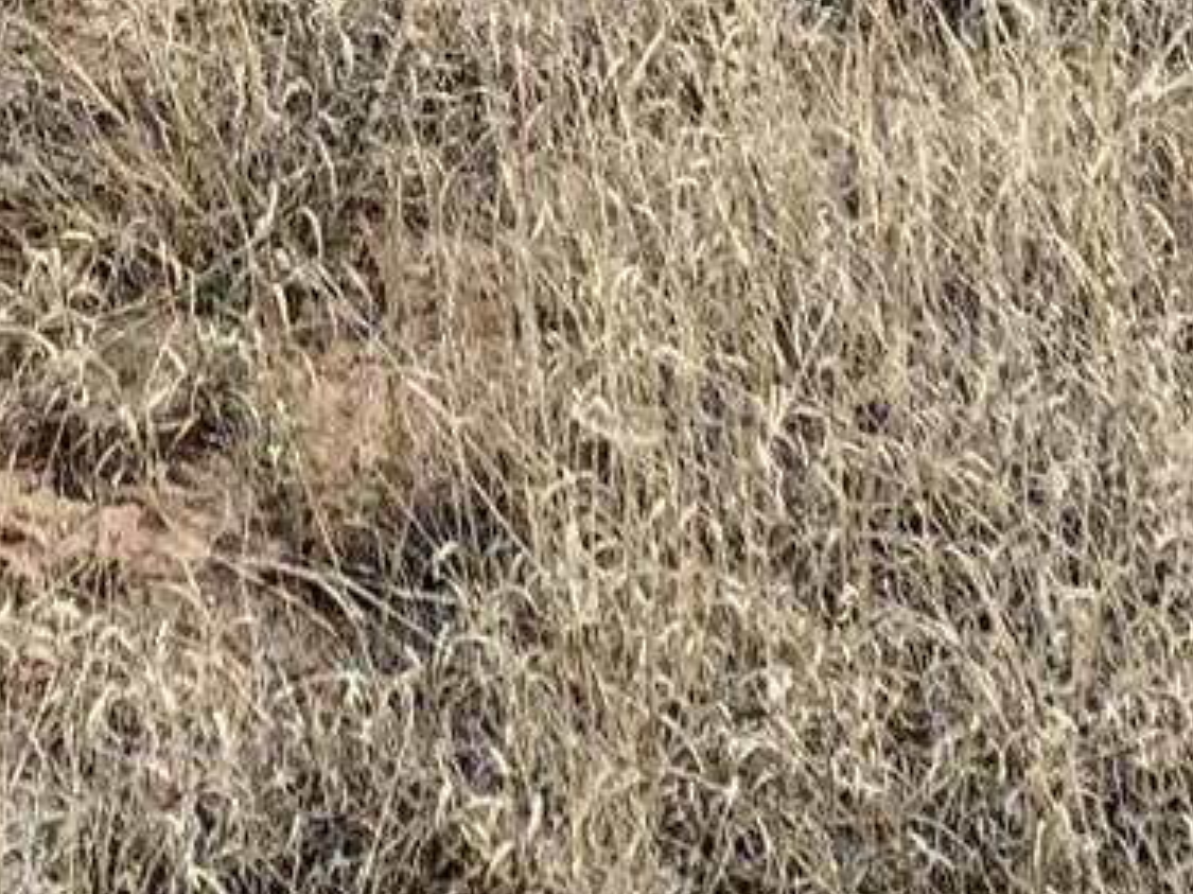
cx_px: 64
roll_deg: +1.7
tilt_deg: -16.1
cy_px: -853
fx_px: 7166
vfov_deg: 6.9
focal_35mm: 208
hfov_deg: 9.5
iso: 25
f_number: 1.8
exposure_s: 1/3937
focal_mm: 4.25
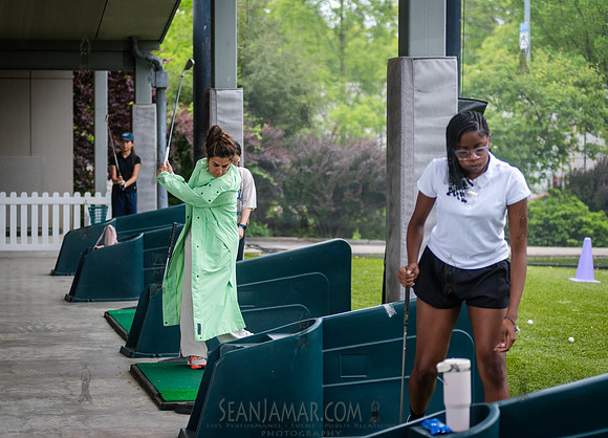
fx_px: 1544
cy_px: 210
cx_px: 267
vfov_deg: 16.1
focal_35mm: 89
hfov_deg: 22.3
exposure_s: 1/400
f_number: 2.8
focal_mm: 80
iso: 800
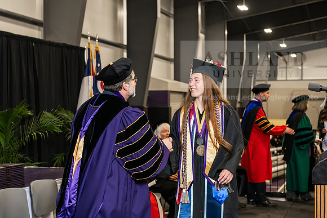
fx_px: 636
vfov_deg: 19.5
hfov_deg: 28.8
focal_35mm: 70
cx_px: 164
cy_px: 109
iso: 2500
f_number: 5
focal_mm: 70
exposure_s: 1/200
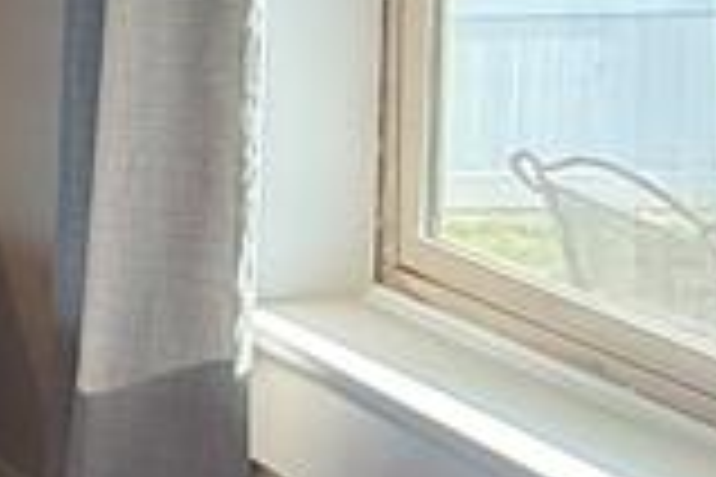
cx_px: -1022
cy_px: -117
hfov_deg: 14.2
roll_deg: +1.8
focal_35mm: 94
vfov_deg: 14.1
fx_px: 1869
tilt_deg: -4.1
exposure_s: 1/120
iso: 250
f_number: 2.2
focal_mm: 2.22
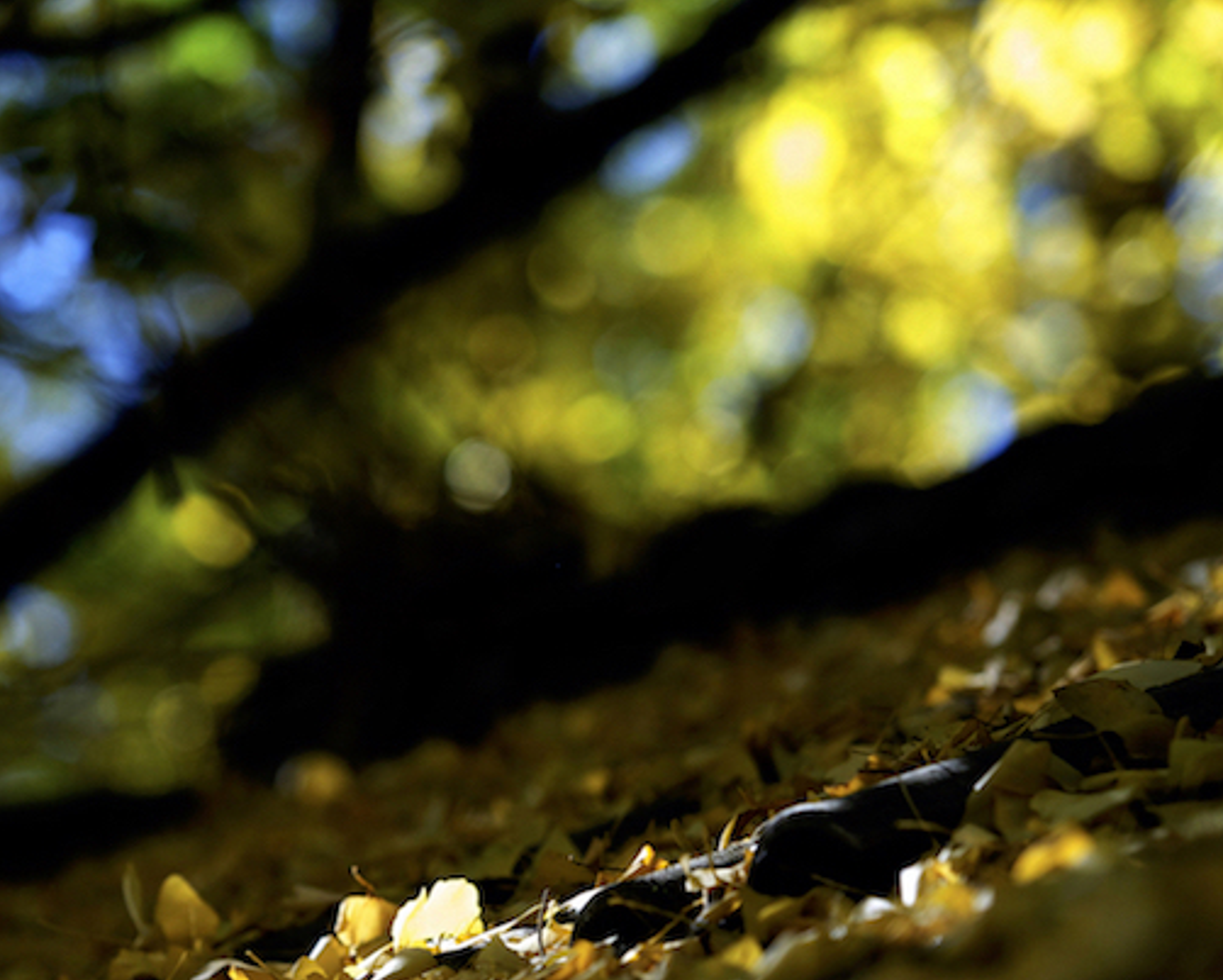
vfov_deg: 6.0
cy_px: 647
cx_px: 275
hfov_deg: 7.5
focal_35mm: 258
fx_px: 9342
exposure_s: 1/400
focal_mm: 135
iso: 200
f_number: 2.8
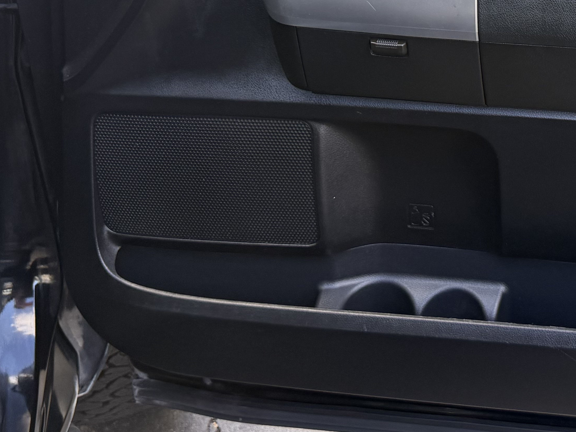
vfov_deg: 22.4
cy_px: -36
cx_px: 516
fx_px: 1032
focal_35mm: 62
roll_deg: +0.6
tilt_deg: -23.2
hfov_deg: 29.9
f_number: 1.78
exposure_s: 1/174
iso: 80
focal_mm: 6.76
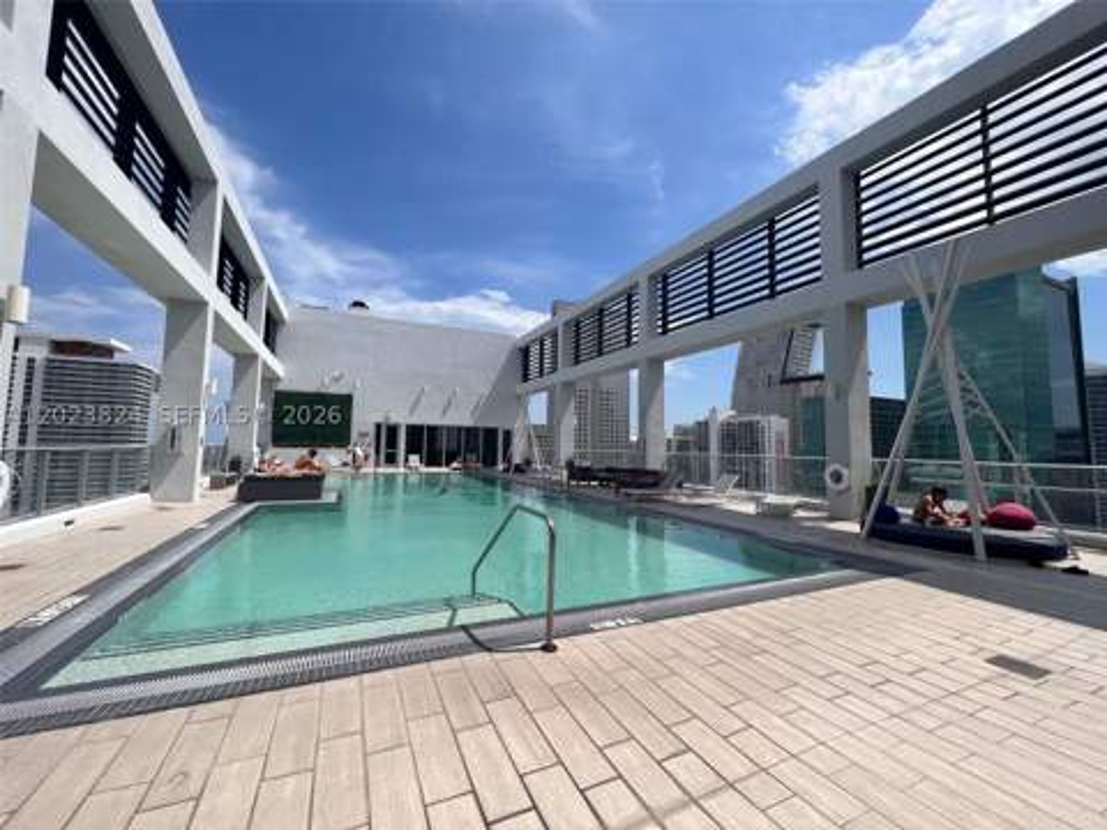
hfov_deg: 106.2
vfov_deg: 89.9
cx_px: 554
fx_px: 416
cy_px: 415
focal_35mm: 13
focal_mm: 1.57
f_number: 1.8
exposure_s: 1/3125
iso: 32
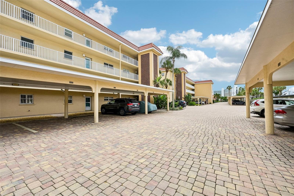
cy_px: 98
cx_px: 147
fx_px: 122
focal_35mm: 15
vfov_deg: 77.3
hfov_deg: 100.4
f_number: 8
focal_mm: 15
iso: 400
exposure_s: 1/1000
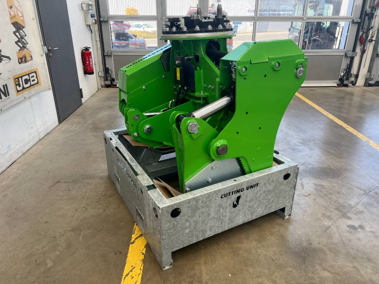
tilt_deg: -23.2
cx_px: 190
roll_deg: -0.3
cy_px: 142
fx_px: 285
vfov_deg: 53.1
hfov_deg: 67.3
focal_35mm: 26
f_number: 1.5
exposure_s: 1/265
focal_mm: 5.7
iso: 40
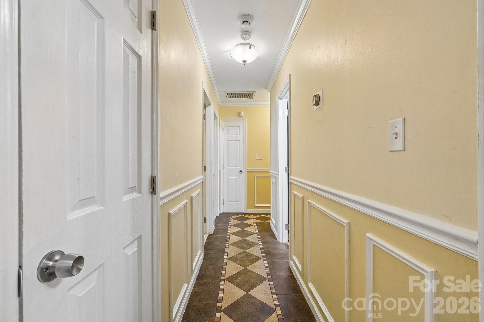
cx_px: 242
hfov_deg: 100.4
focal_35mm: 15
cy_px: 161
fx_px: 202
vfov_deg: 77.3
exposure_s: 1/8
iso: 400
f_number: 8
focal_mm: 10
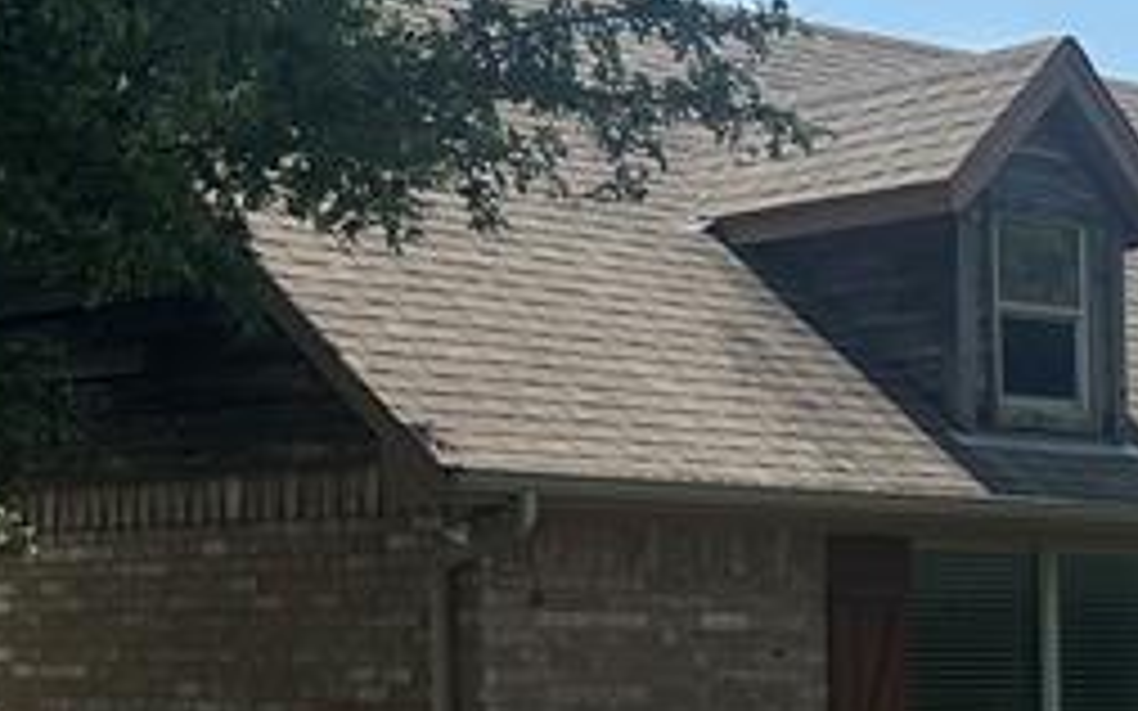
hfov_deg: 18.6
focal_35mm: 103
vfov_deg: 12.4
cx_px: 1516
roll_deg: +0.3
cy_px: 842
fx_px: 3194
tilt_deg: -4.6
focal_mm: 6.86
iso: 80
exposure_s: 1/6211
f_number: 1.78
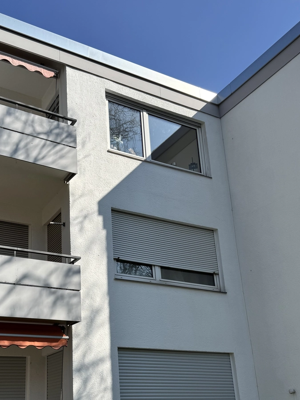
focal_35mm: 40
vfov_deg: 46.0
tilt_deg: +17.8
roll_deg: +3.0
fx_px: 462
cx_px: 104
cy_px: 269
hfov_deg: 35.7
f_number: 1.78
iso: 80
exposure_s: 1/5348
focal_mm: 6.76
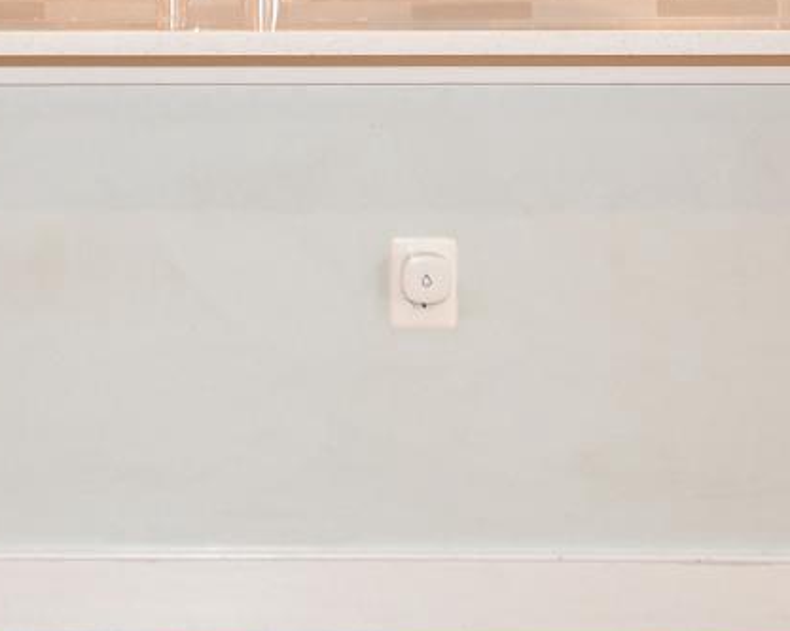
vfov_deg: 17.4
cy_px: -175
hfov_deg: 22.9
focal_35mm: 83
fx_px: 1939
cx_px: 277
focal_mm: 12
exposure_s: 1/60
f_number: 4
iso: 200
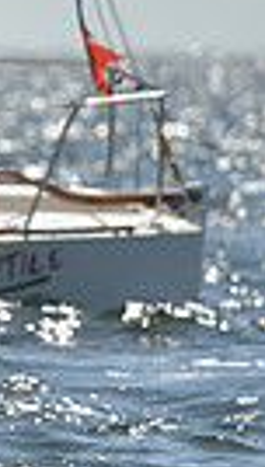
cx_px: -739
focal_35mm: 1811
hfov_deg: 0.7
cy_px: 64
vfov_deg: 1.2
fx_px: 22482
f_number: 7.1
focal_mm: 400
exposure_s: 1/1000
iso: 200
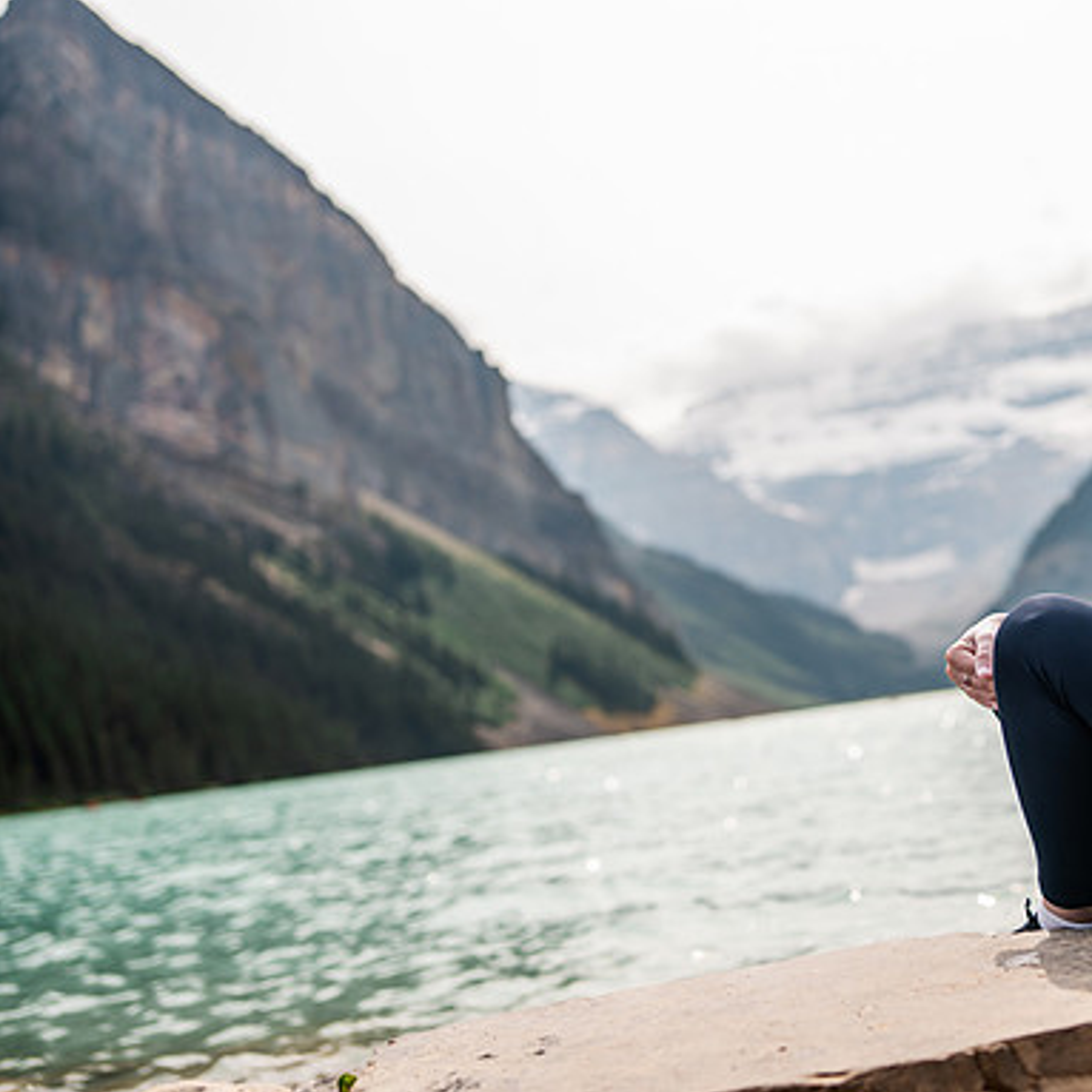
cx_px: 801
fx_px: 1606
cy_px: 549
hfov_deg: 36.8
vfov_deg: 37.6
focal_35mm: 45
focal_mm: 35
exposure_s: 1/4000
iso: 200
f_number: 2
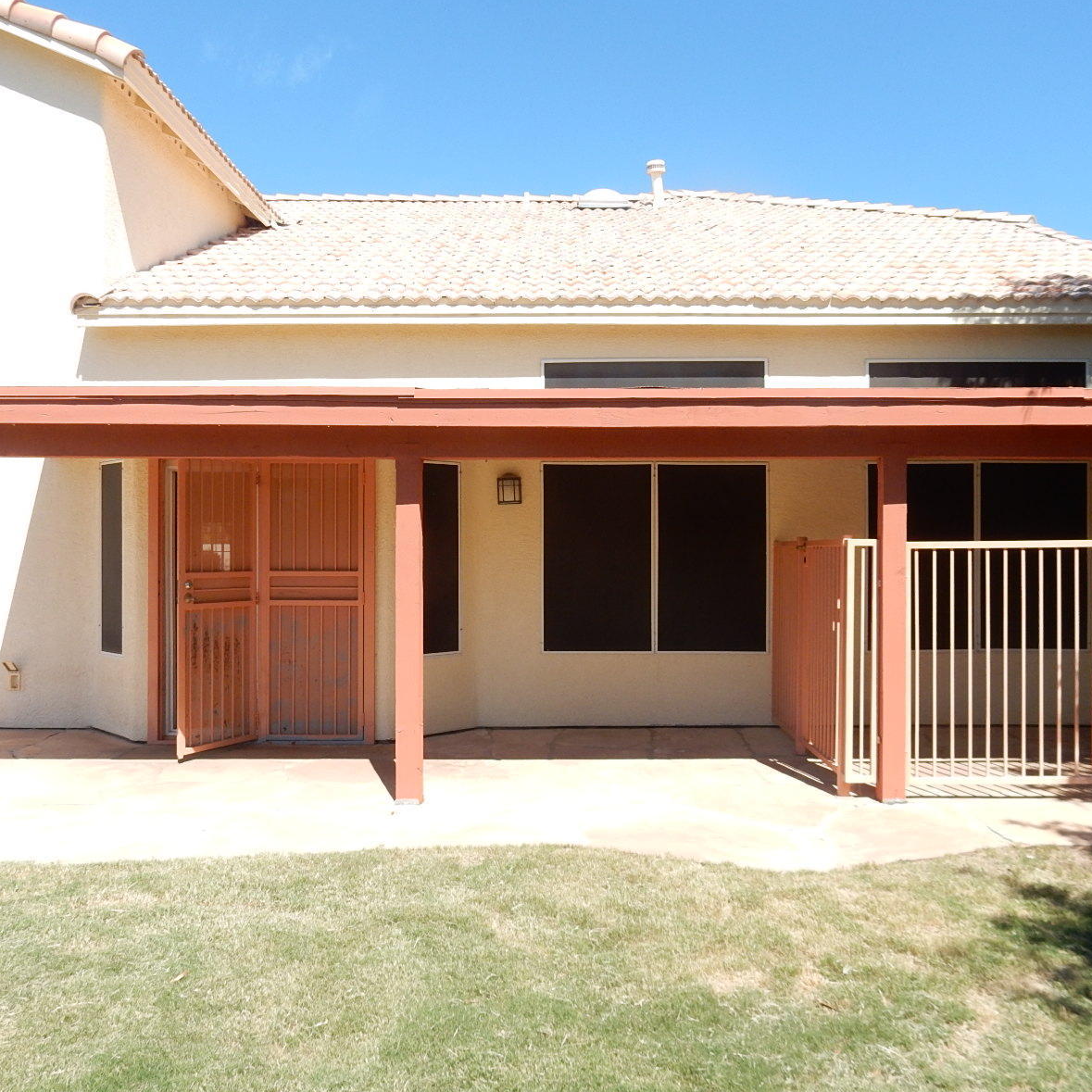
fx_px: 1071
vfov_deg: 54.0
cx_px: 593
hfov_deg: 54.0
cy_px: 552
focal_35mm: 30
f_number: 3.7
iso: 125
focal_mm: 4.5
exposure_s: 1/800
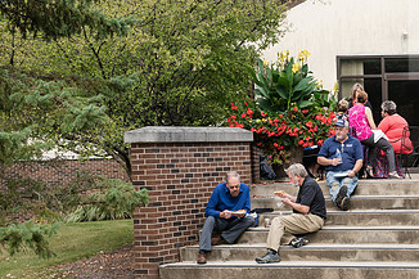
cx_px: 370
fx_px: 1140
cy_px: 128
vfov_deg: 13.9
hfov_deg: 20.4
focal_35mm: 98
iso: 125
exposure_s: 1/320
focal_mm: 55
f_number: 5
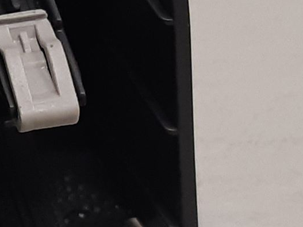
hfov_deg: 17.6
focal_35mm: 101
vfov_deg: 14.5
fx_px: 884
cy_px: 200
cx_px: -140
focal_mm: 3.93
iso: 160
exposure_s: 1/50
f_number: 1.7
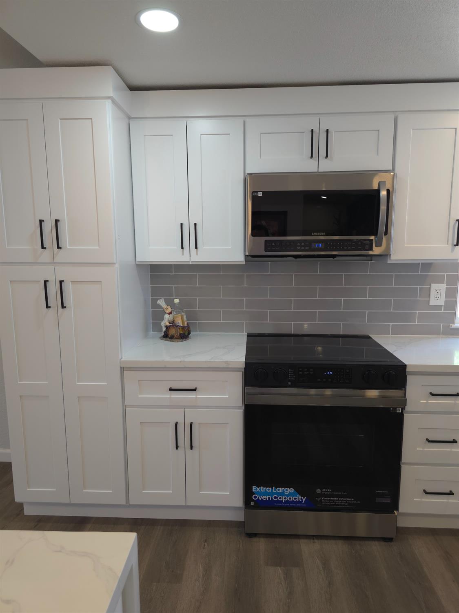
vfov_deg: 73.9
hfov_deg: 58.9
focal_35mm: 23
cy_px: 306
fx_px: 407
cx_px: 230
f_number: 1.7
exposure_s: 1/60
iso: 80
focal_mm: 6.3
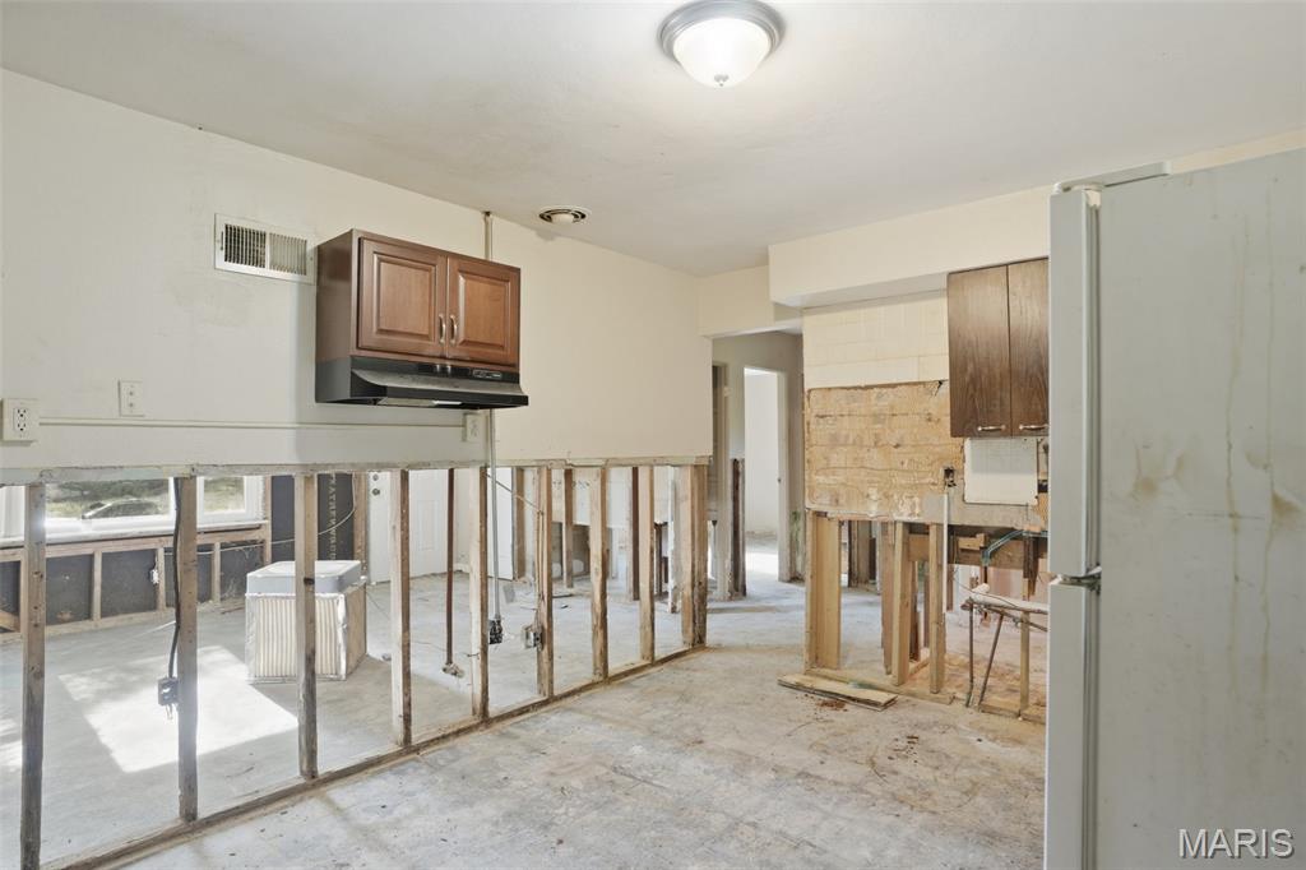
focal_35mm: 18
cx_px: 653
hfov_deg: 90.0
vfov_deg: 67.3
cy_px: 435
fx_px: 653
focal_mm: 18
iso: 320
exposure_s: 1/6
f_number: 4.5
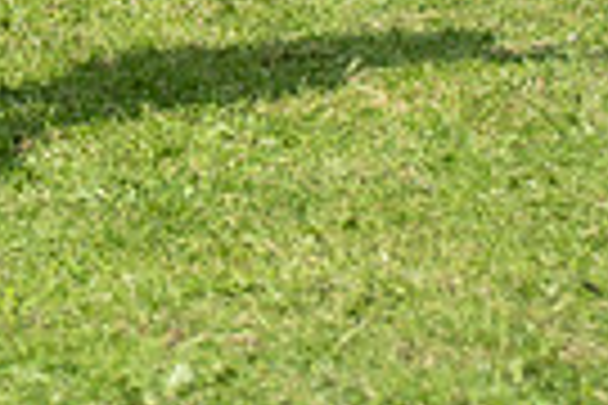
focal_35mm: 582
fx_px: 9829
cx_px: -185
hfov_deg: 3.5
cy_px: -457
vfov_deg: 2.4
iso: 250
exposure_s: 1/3200
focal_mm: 90
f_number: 3.2
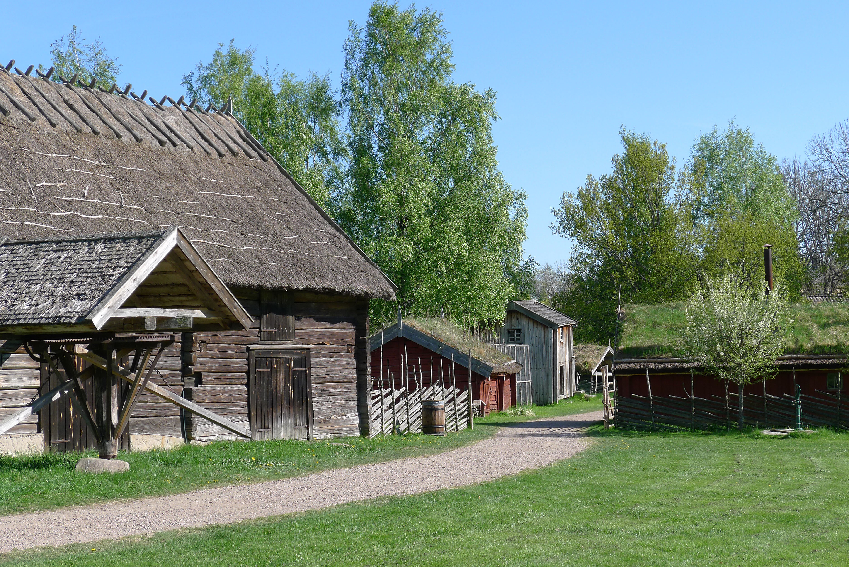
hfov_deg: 28.8
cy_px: 284
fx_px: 1651
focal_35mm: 70
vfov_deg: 19.5
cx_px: 424
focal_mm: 14.9
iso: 80
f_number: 4
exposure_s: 1/400
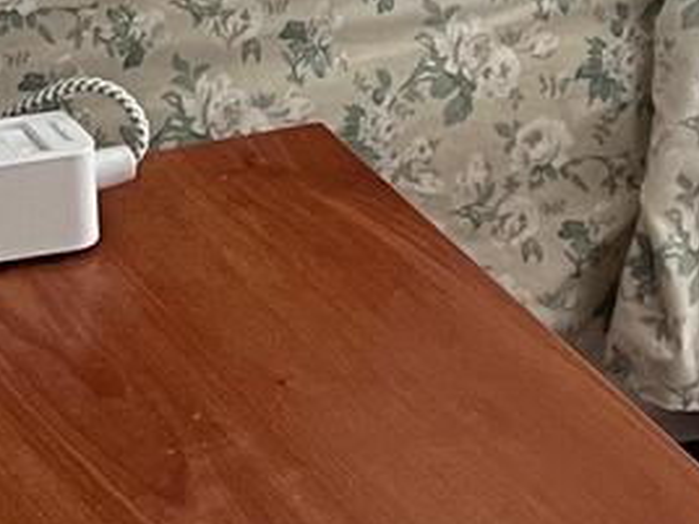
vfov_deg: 6.8
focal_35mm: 199
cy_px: -1027
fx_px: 4018
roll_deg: -1.5
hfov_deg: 9.9
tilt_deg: -9.9
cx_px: 18
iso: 125
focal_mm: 5.7
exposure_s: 1/60
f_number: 1.5
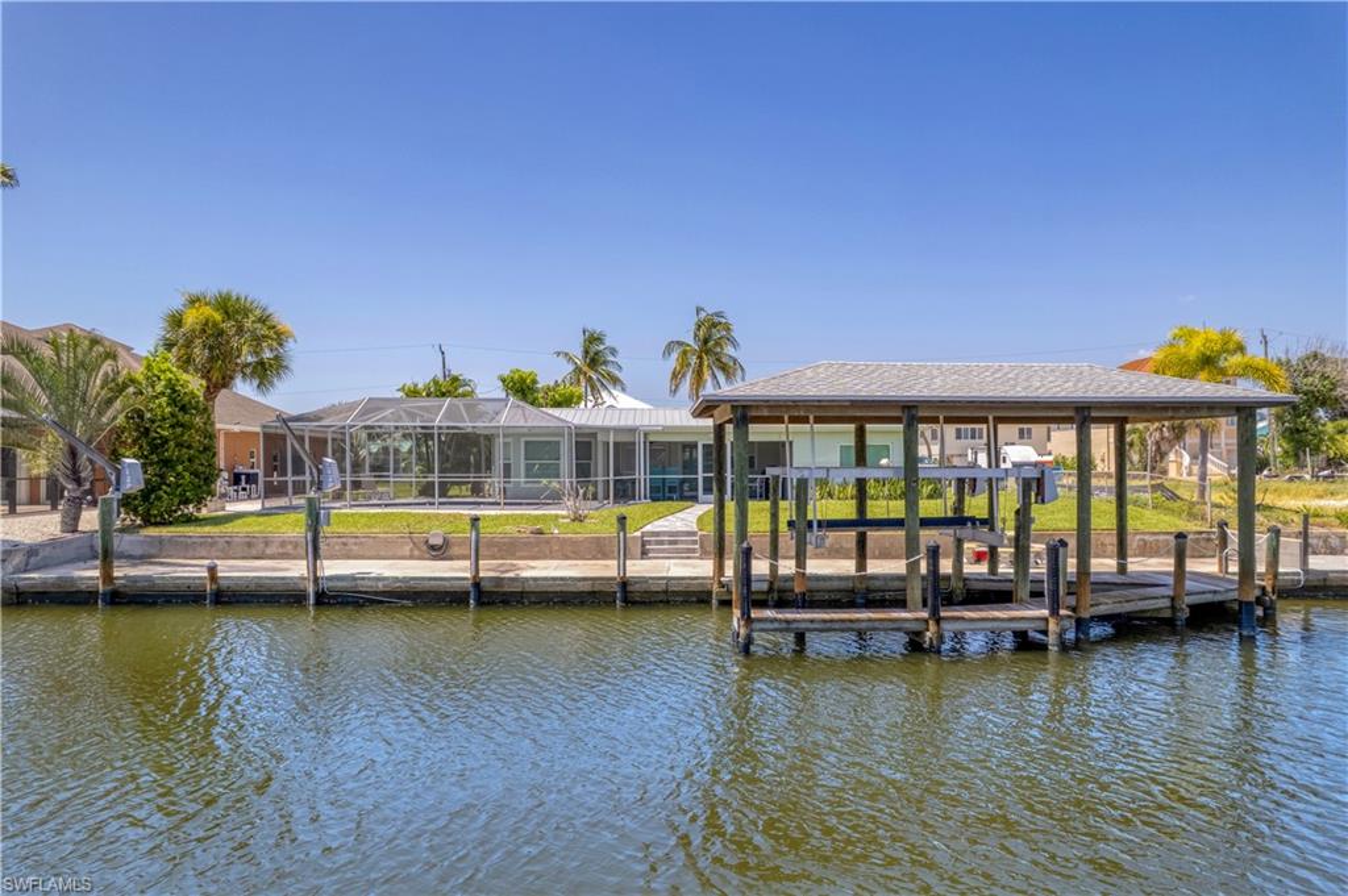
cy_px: 448
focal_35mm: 22
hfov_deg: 78.6
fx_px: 823
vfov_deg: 57.1
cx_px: 674
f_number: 2.8
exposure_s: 1/200
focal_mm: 8.4
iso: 110
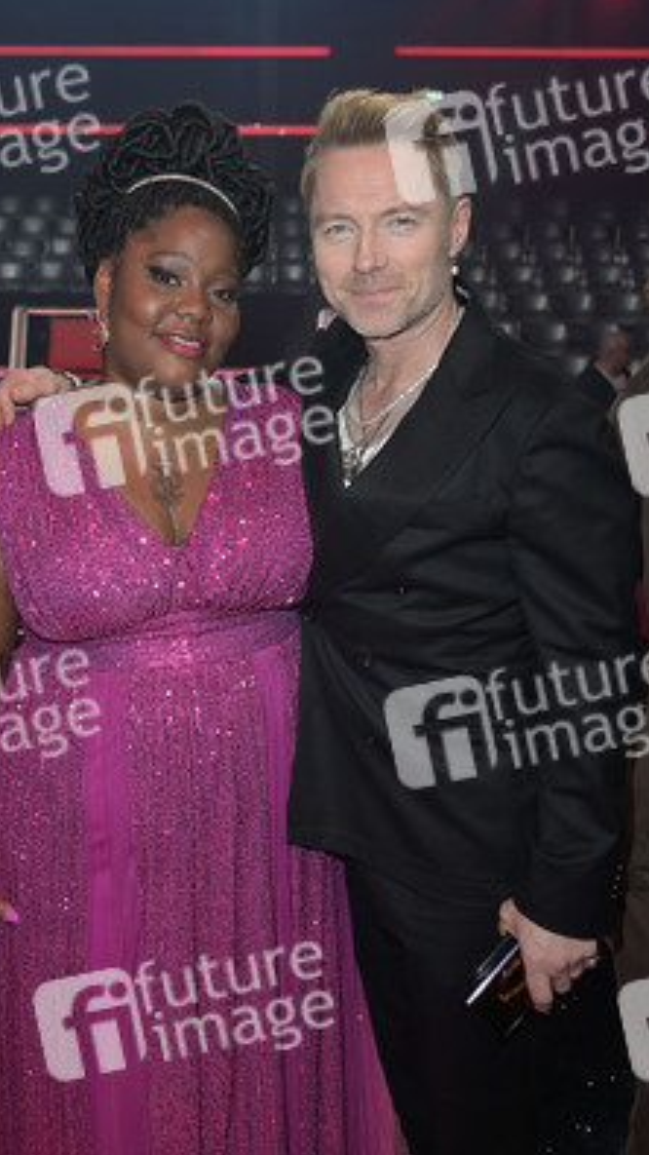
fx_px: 1102
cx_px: 269
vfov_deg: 55.3
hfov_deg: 32.7
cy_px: 573
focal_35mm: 36
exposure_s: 1/200
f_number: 5
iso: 2500
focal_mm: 34
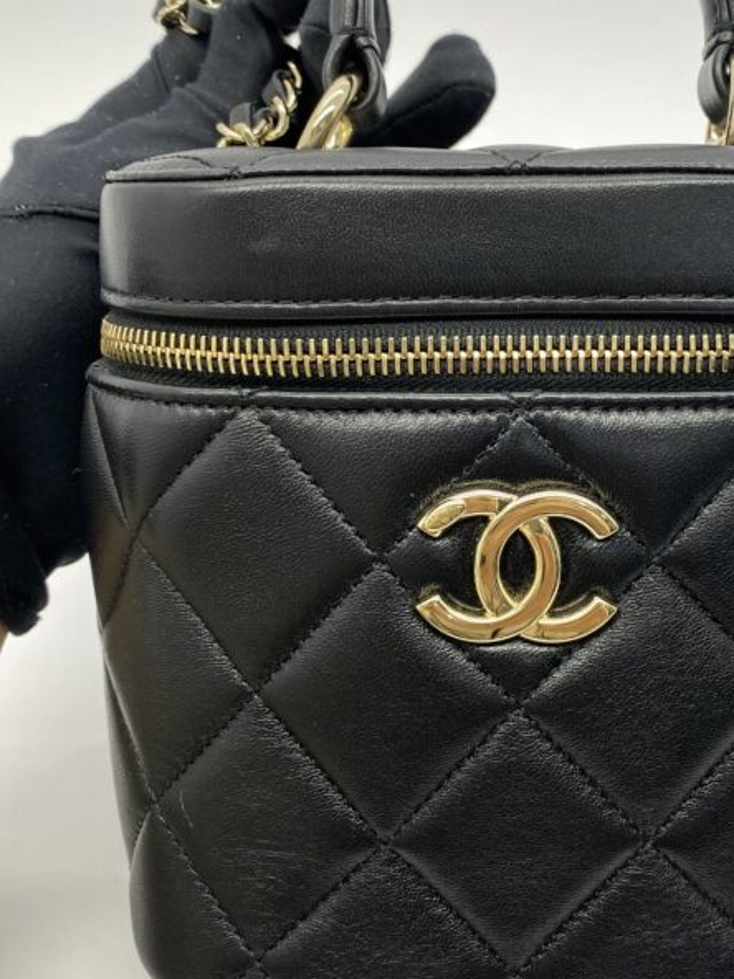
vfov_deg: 42.0
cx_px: 501
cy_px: 450
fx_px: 1272
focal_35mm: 45
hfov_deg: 31.9
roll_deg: -1.0
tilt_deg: -40.2
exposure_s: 1/100
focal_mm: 4.25
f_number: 1.8
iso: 40
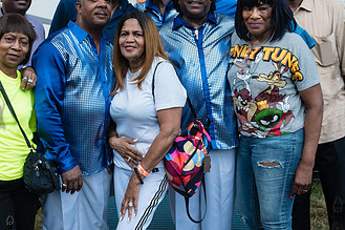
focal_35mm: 60
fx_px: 575
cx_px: 134
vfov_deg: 22.4
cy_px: 60
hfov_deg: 33.3
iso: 4000
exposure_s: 1/200
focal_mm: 34
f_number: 2.8
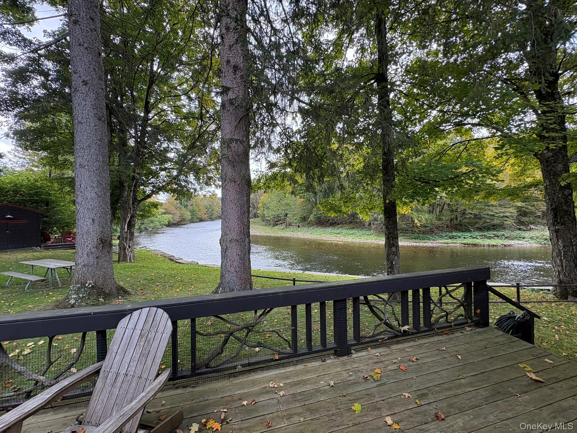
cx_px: 288
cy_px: 216
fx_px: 233
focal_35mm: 14
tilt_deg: -1.1
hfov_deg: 102.1
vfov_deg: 85.7
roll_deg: +1.9
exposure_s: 1/217
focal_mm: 2.22
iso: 64
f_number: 2.2
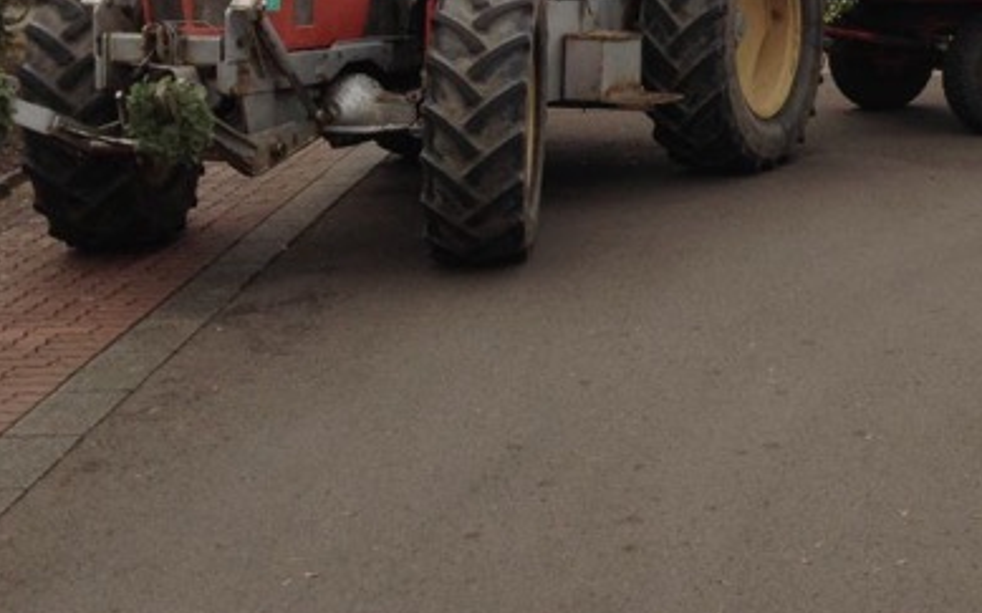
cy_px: -5
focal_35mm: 72
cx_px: 904
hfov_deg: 27.5
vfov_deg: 17.6
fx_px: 1927
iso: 50
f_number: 2.4
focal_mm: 4.13
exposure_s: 1/247
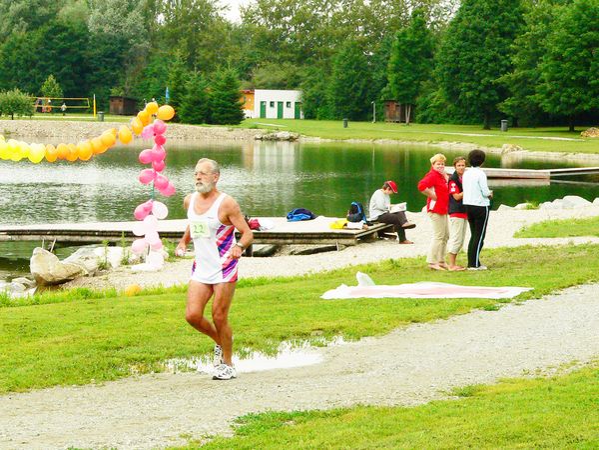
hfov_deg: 15.8
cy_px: 225
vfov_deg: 11.9
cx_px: 300
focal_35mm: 125
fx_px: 2163
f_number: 5.6
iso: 400
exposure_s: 1/1000
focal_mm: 20.8
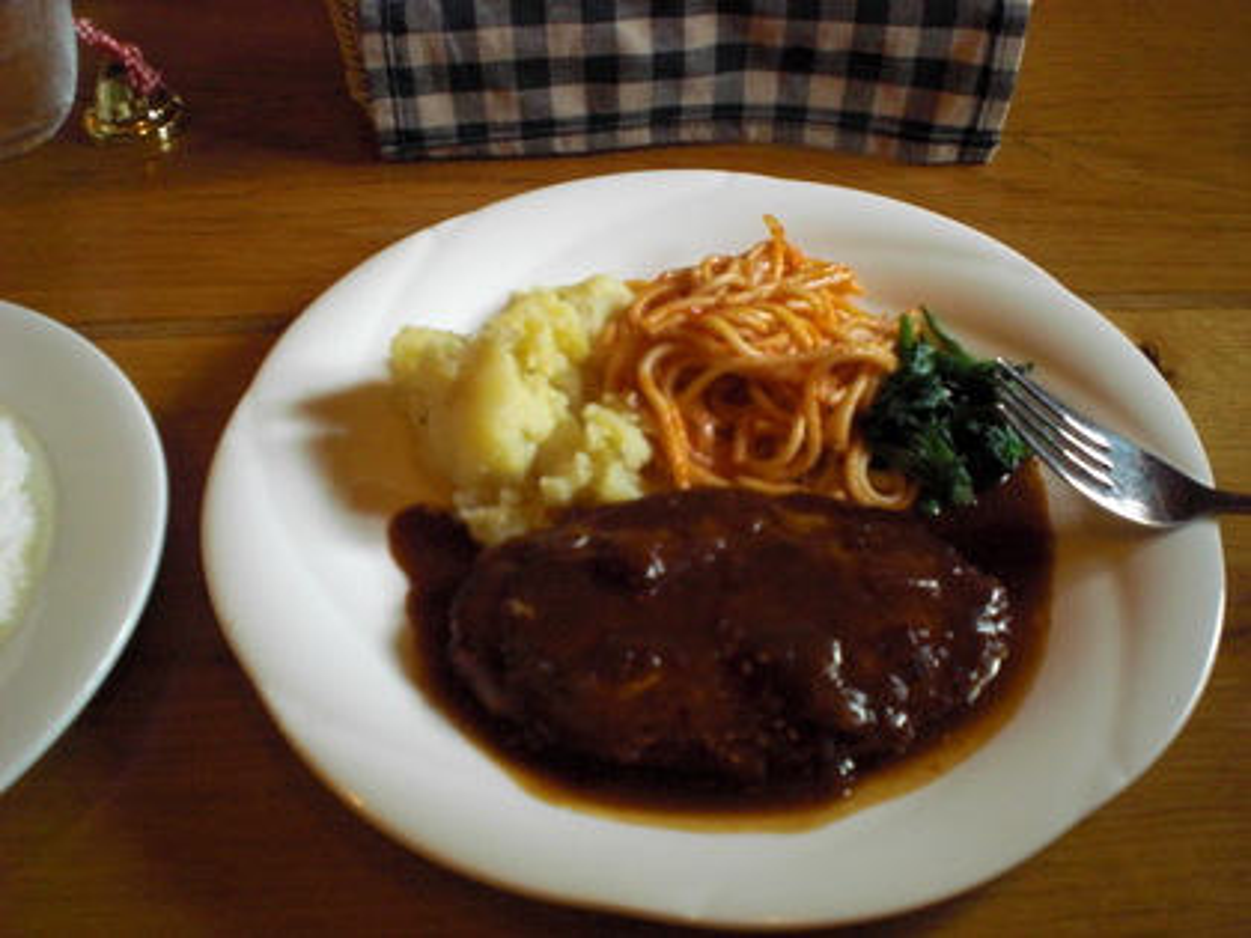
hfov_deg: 49.0
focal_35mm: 38
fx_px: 1373
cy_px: 469
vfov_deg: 37.7
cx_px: 626
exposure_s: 1/60
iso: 400
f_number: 3.1
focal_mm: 6.3
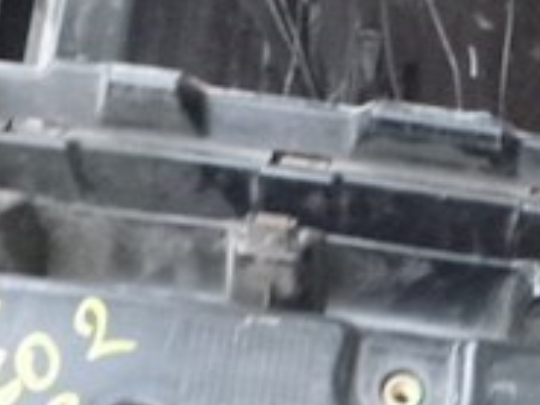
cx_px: 493
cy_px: 558
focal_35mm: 87
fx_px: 1357
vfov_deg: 15.9
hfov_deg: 21.9
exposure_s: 1/25
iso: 800
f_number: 3.9
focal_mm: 4.5
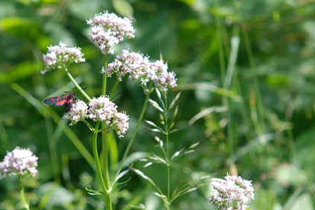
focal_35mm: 172
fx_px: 1506
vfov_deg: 8.0
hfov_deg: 11.9
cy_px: 112
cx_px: 94
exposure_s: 1/160
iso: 100
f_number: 6.3
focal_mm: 60
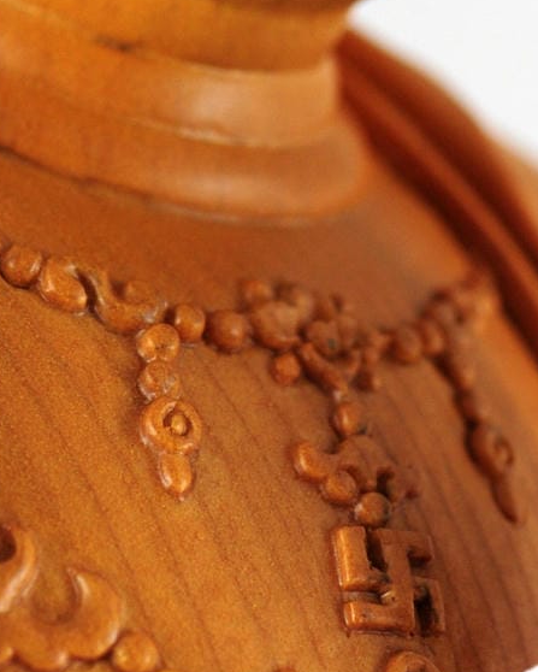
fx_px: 6324
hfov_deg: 4.9
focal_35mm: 318
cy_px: -214
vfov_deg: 6.0
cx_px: 261
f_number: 7.1
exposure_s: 1/80
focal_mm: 105
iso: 800
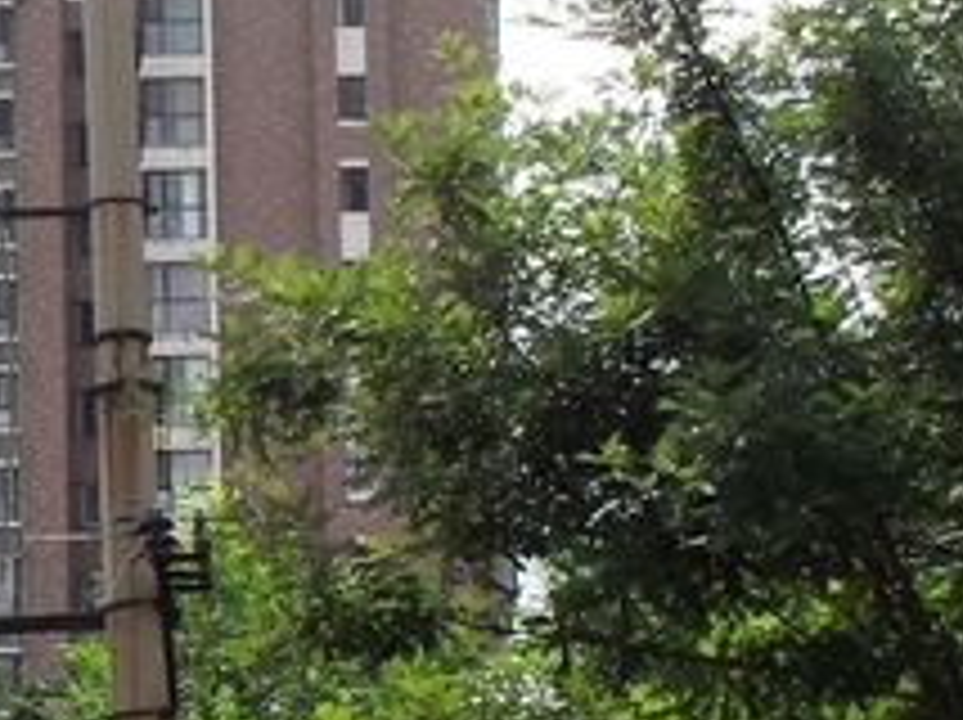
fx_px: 3640
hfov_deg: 14.7
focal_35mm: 131
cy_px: 1044
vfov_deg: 10.9
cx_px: -135
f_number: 8.4
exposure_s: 1/250
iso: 100
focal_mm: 6.3
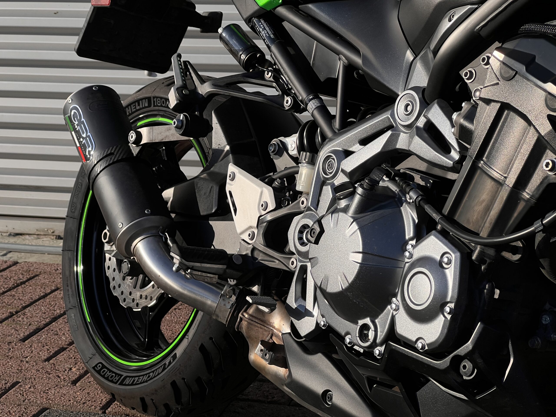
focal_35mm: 77
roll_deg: +1.4
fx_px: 1237
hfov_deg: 25.3
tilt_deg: -10.4
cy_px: 208
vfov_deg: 19.1
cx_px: 278
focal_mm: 9
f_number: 2.8
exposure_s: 1/951
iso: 32
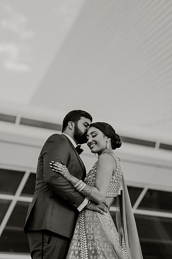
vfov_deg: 23.9
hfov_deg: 16.0
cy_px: 130
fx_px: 611
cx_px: 86
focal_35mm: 85
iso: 160
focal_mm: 85
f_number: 2
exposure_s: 1/1600
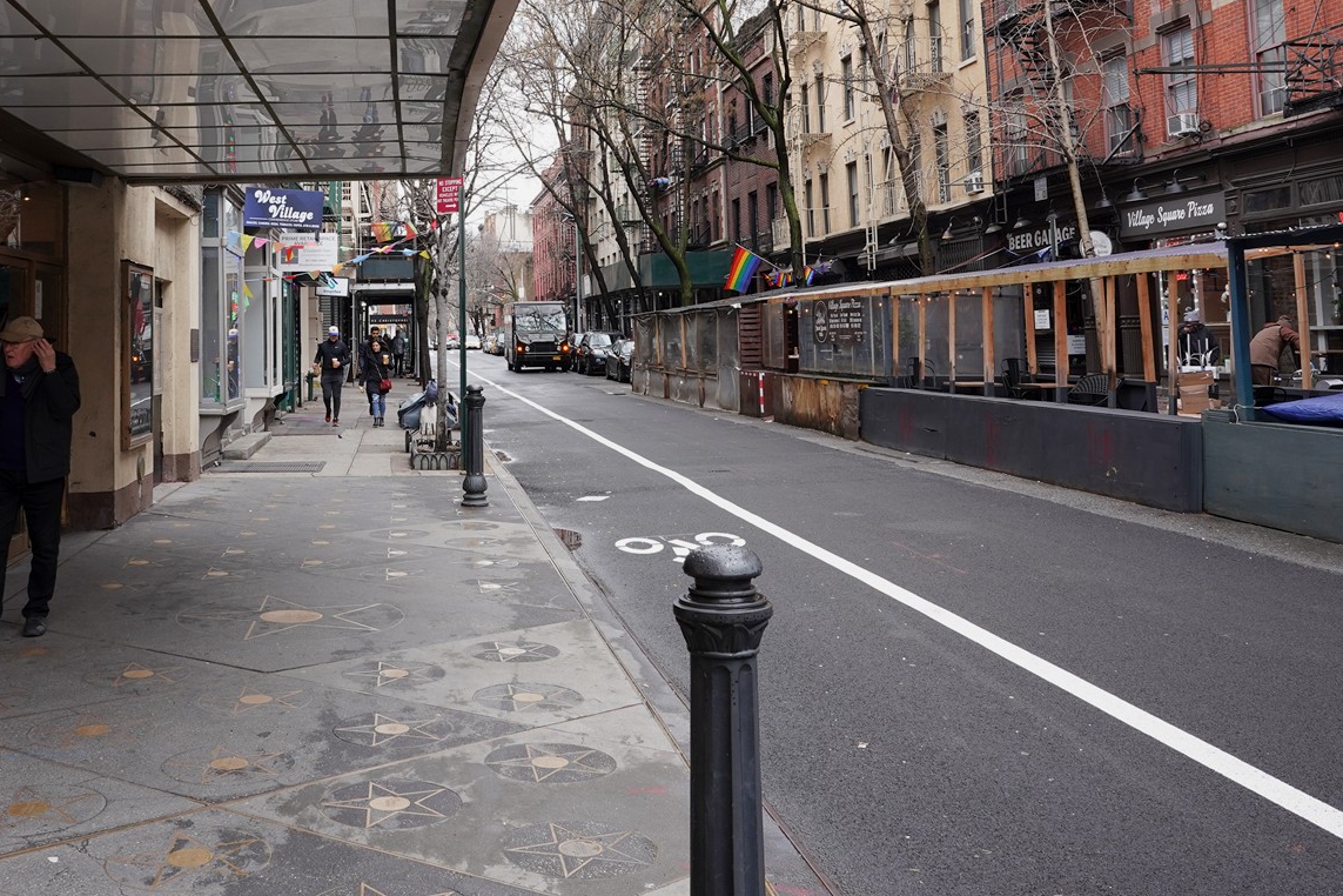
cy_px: 212
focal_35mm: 35
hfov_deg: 54.0
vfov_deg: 36.8
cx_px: 531
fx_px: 1306
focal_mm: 20
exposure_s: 1/100
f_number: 9
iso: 400
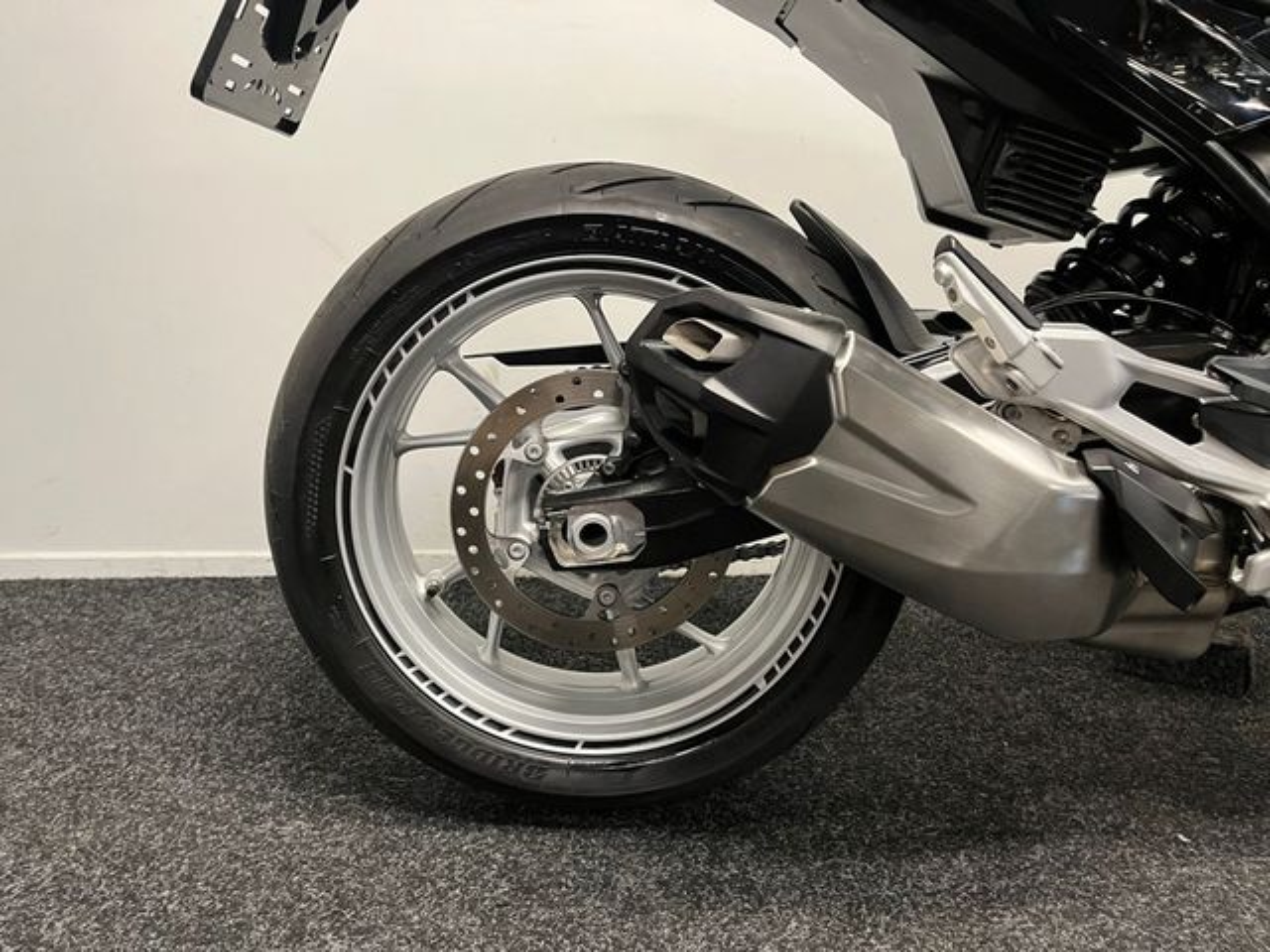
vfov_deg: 53.1
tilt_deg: -13.8
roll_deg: +0.8
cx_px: 635
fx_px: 954
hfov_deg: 67.3
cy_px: 476
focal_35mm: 26
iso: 200
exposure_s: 1/50
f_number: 1.6
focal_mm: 5.1
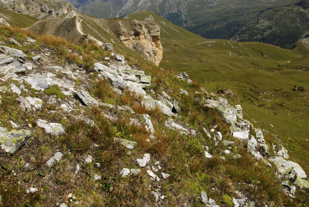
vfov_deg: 48.1
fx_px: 232
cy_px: 104
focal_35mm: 27
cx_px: 154
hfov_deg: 67.3
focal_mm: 18
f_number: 8
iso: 100
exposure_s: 1/200
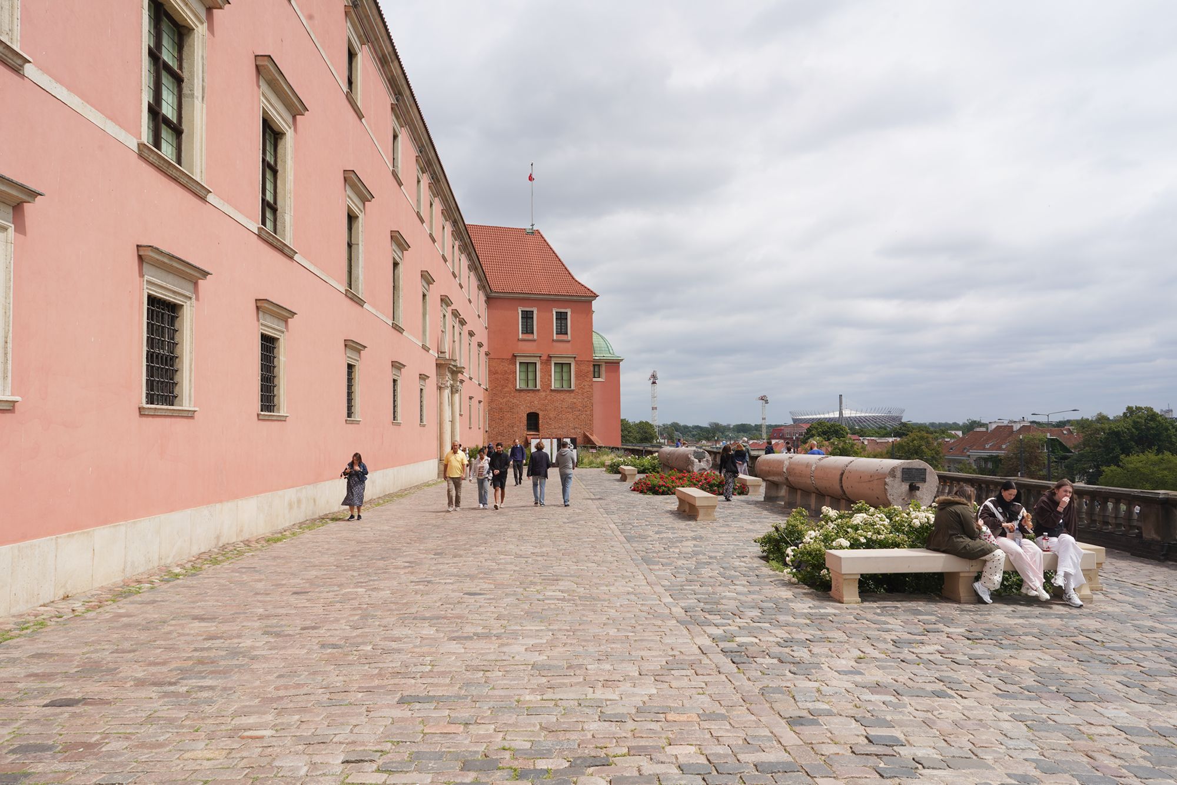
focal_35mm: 24
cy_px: 392
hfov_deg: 73.7
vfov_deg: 53.1
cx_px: 588
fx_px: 785
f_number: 16
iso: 100
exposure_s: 1/100
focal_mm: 24
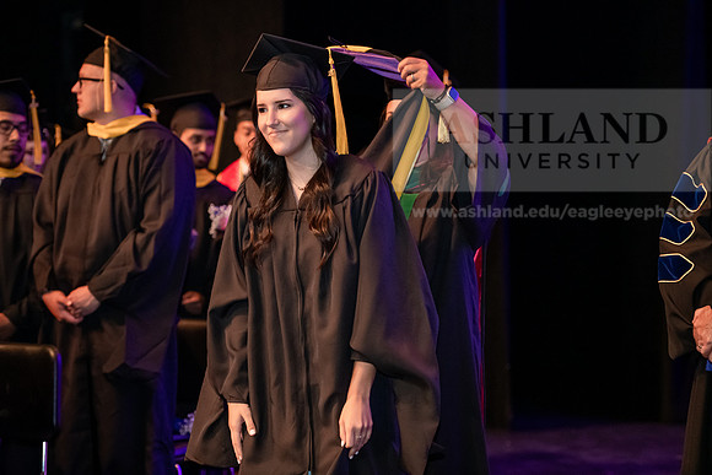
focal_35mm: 100
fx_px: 1978
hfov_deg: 20.4
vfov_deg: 13.7
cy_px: 238
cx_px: 356
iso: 3200
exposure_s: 1/200
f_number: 3.2
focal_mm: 100
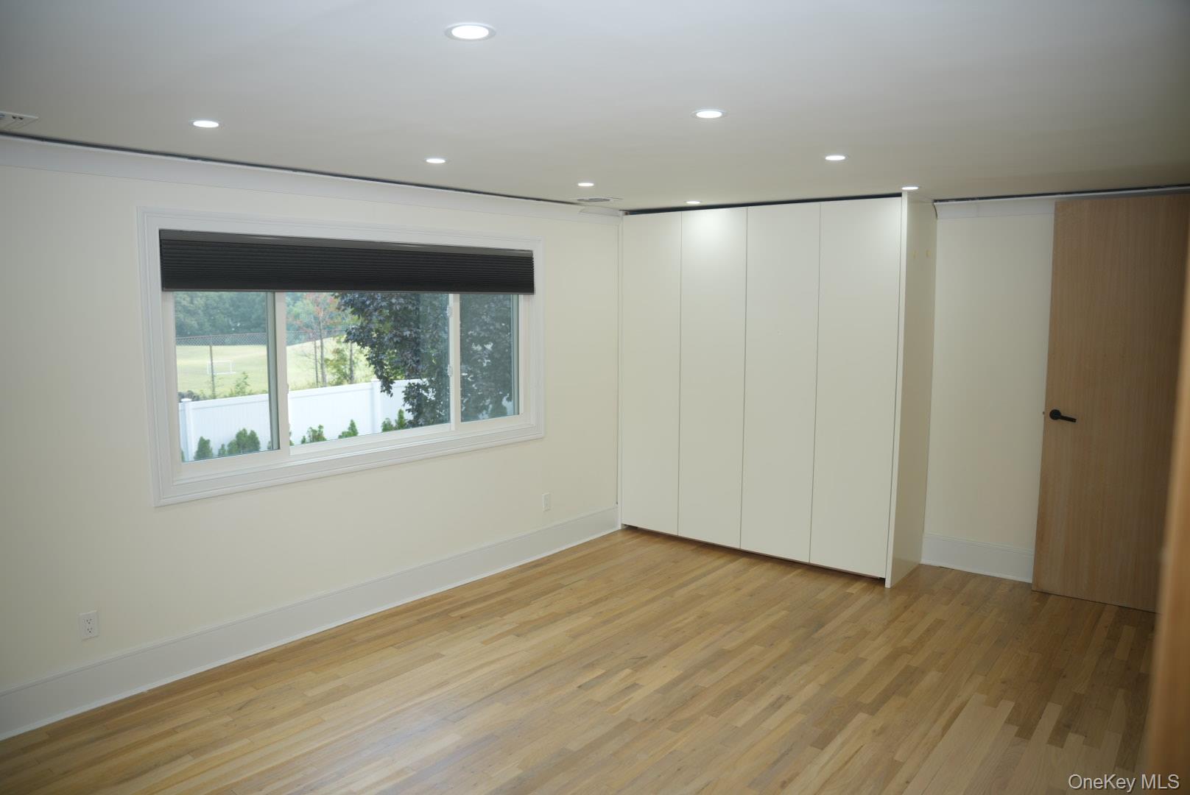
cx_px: 595
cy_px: 398
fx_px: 794
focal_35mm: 24
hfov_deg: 73.7
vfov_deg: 53.2
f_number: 2.8
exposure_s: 1/250
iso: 250
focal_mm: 24
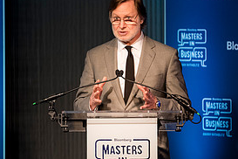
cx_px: 123
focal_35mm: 438
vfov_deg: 3.1
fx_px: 2895
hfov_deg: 4.7
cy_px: 56
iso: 2000
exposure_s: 1/160
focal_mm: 200
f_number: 2.8
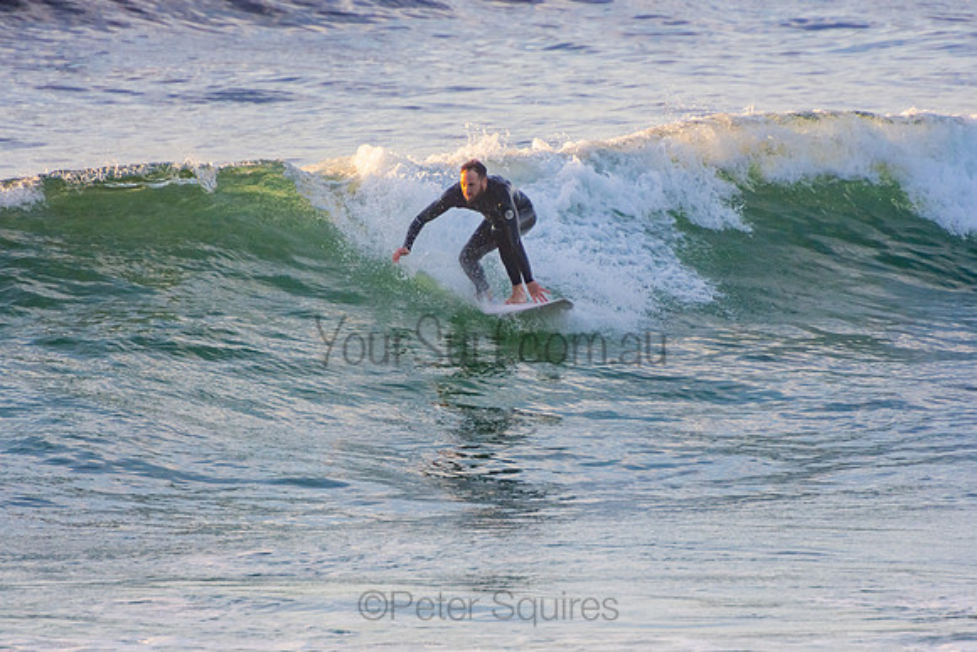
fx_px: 16866
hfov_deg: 3.3
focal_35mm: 621
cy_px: 326
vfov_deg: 2.2
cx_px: 488
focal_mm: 400
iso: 640
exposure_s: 1/1000
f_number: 5.6
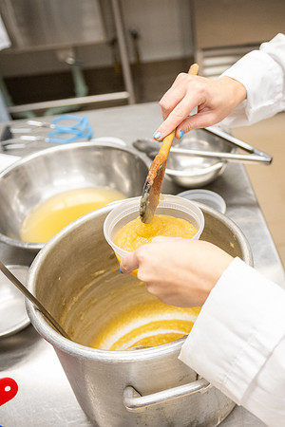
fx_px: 511
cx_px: 232
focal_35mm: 43
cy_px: 227
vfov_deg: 45.3
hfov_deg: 30.3
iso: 2500
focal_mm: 24
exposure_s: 1/400
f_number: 2.8
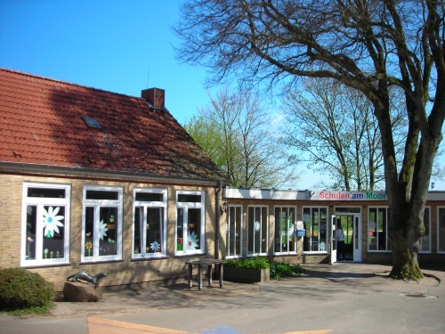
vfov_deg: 37.7
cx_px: 222
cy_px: 167
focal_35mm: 38
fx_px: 489
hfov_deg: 49.0
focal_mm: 6.3
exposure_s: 1/160
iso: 70
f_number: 6.4
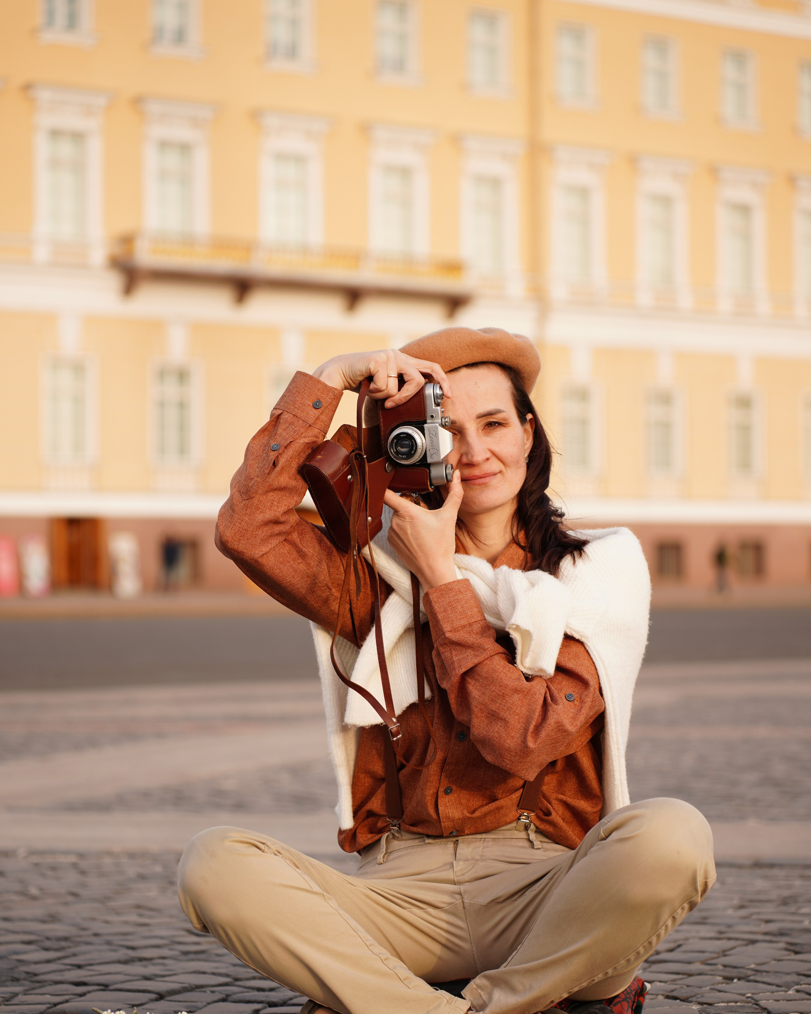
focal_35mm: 85
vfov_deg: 22.5
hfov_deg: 18.1
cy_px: 562
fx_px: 2550
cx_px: 405
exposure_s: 1/500
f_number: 2.8
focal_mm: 75
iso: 125
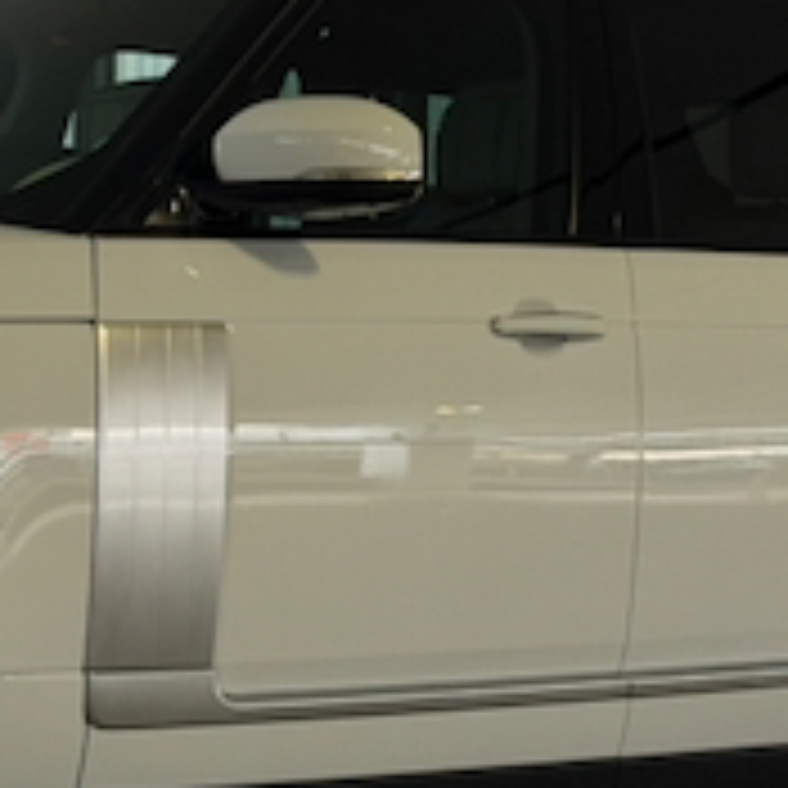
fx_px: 3992
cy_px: 216
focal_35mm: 155
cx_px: -5
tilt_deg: +4.7
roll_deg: -1.0
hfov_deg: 11.2
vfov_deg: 11.3
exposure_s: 1/418
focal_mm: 6.76
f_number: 1.78
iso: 80
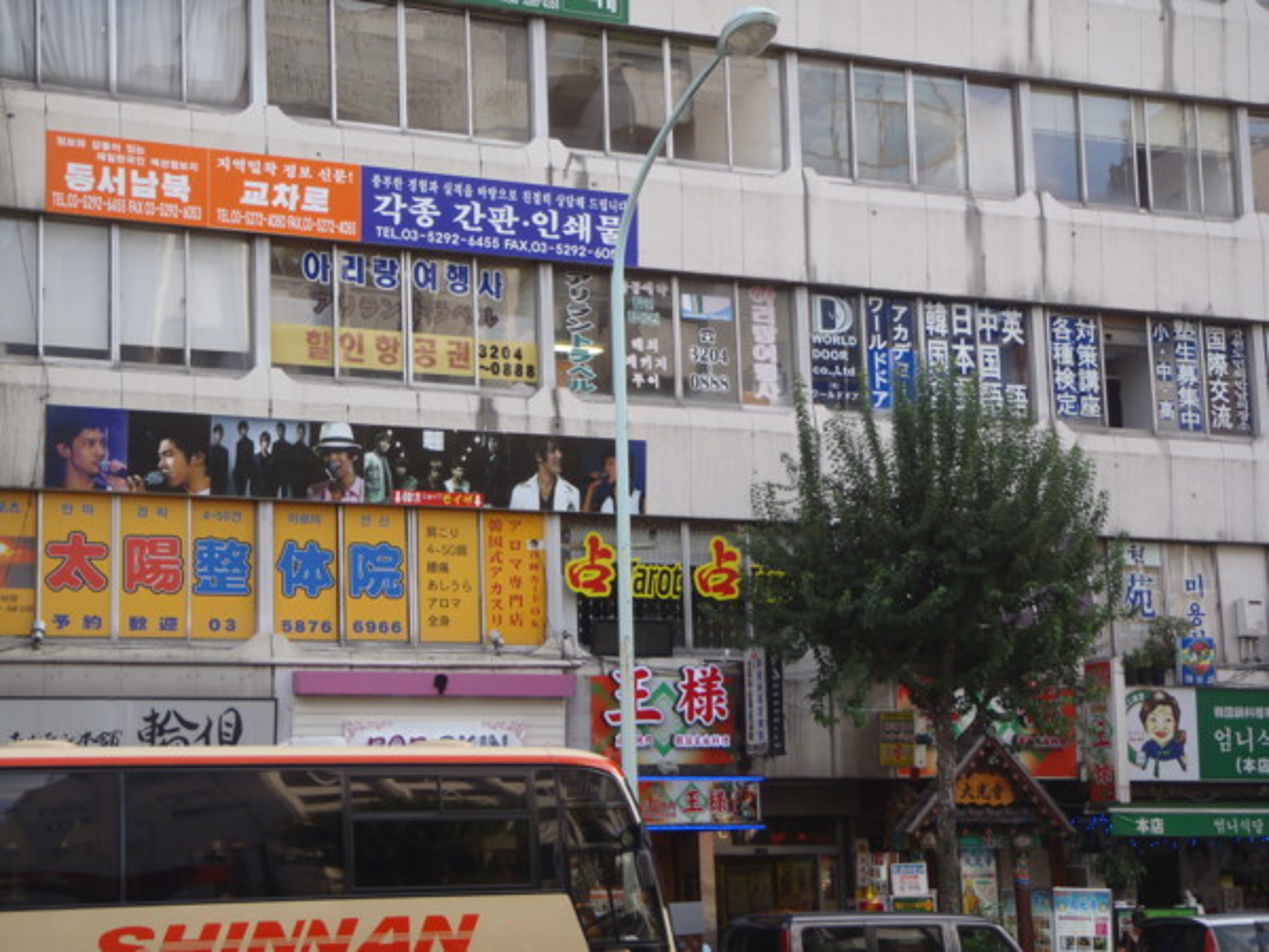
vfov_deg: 22.9
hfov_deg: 30.3
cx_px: 634
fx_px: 2346
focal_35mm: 64
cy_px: 476
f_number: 5.4
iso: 80
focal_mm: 11.43
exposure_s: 1/80
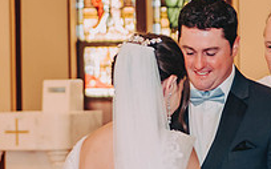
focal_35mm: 180
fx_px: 1328
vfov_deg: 7.3
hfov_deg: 11.6
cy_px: 143
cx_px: 206
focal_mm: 62
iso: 800
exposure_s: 1/100
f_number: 2.8
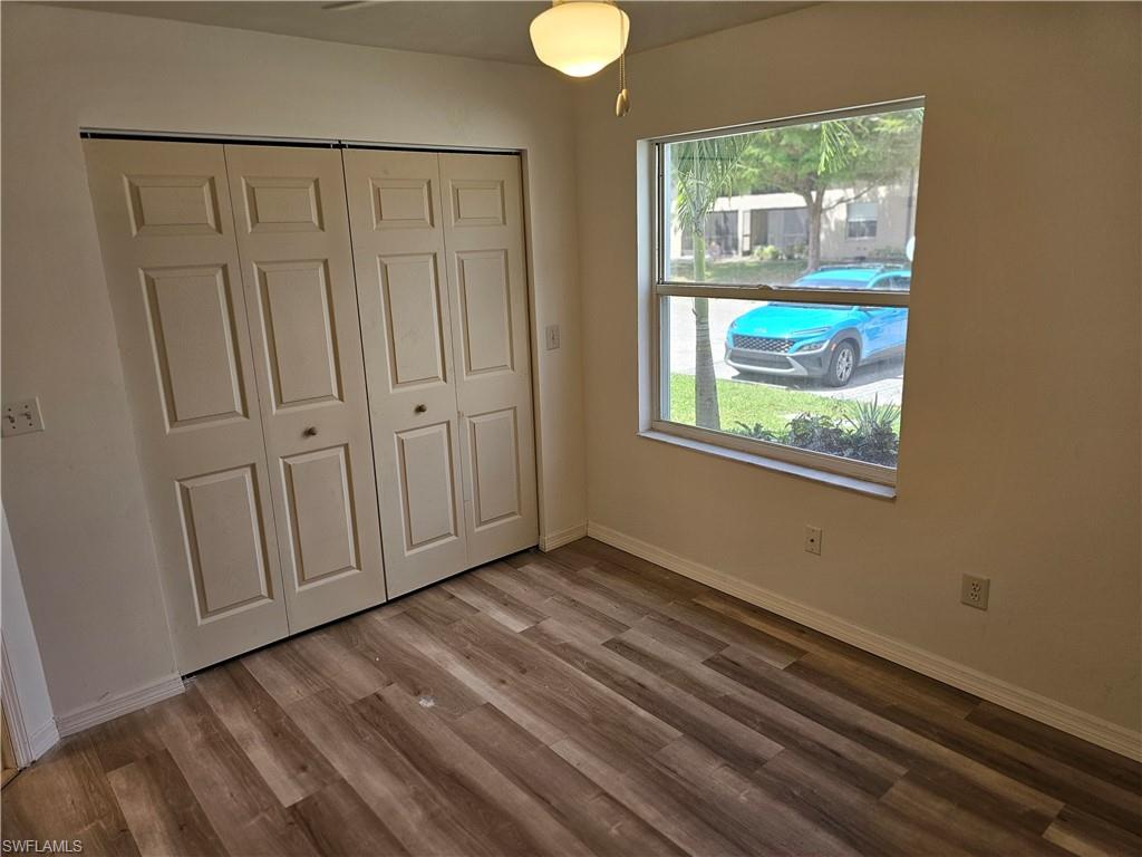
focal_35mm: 23
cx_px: 571
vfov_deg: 58.9
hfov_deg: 73.9
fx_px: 759
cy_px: 428
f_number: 1.7
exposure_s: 1/120
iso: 200
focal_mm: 6.3
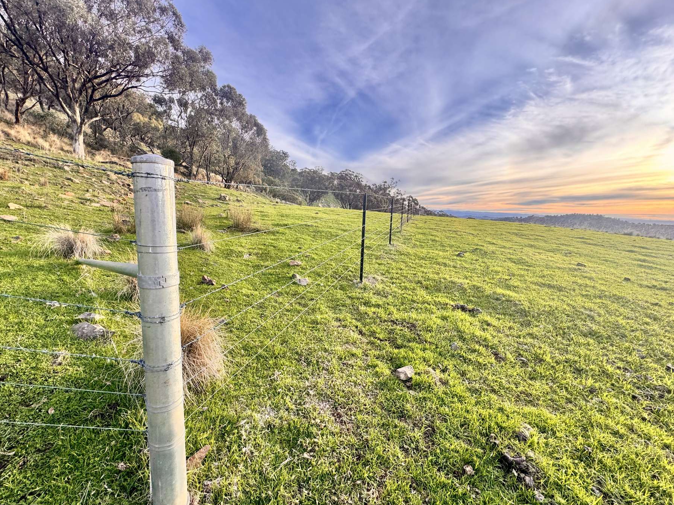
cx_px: 328
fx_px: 292
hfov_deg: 98.1
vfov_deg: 81.7
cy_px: 256
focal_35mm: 15
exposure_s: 1/290
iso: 40
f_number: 2.2
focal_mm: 2.22
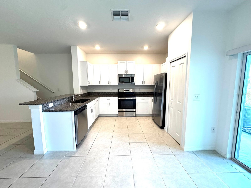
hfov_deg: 102.1
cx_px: 126
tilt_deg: -6.5
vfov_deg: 85.7
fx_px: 102
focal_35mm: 14
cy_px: 94
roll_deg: +0.0
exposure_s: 1/120
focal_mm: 2.22
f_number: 2.2
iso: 250
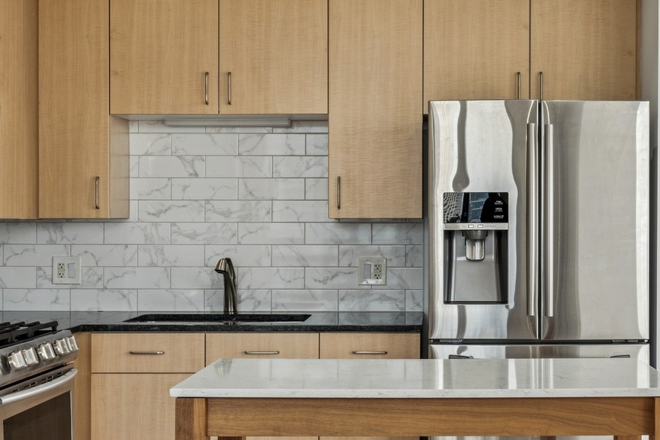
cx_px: 429
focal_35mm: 58
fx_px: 1063
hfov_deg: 34.2
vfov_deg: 23.4
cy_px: 242
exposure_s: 1/80
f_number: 8
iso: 320
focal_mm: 21
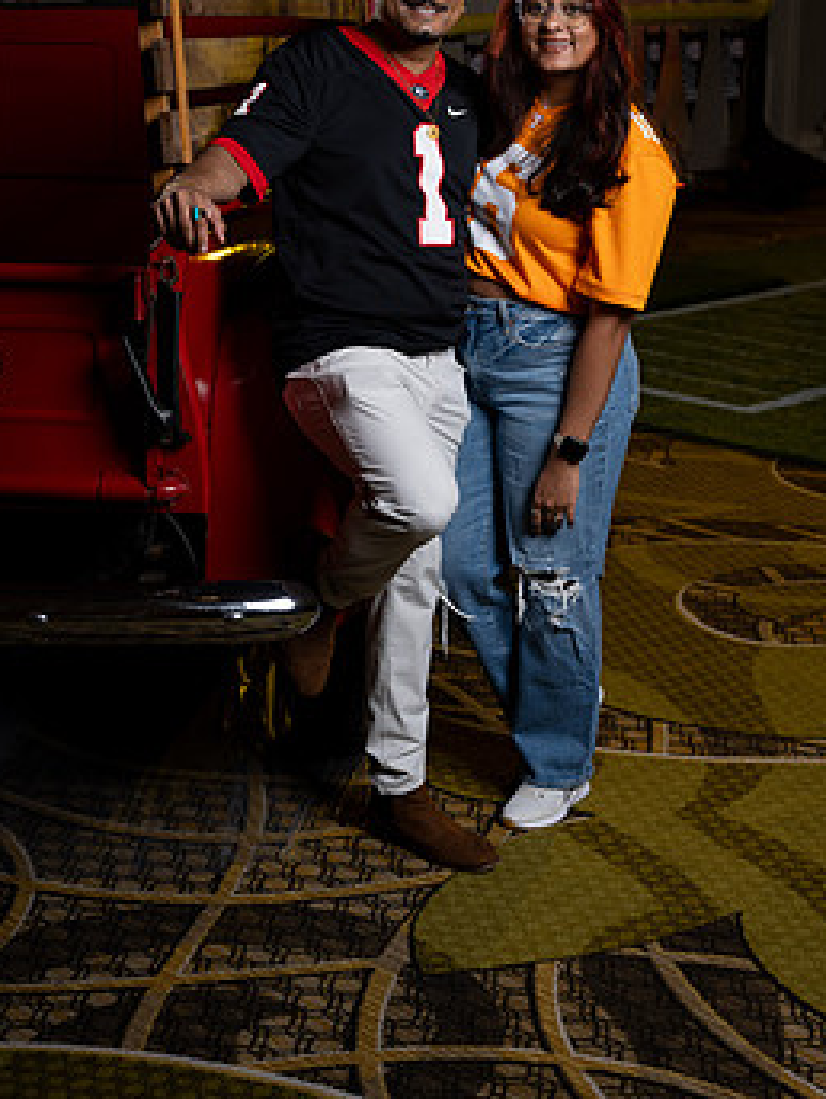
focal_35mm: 63
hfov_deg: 23.3
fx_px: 2001
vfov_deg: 30.6
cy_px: 413
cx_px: 471
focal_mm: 50
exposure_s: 1/125
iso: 200
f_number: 4
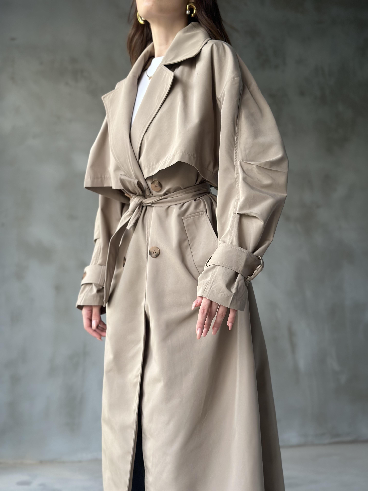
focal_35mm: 48
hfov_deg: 30.3
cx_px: 184
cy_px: 246
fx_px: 680
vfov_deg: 39.7
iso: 125
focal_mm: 6.86
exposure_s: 1/114
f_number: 1.78
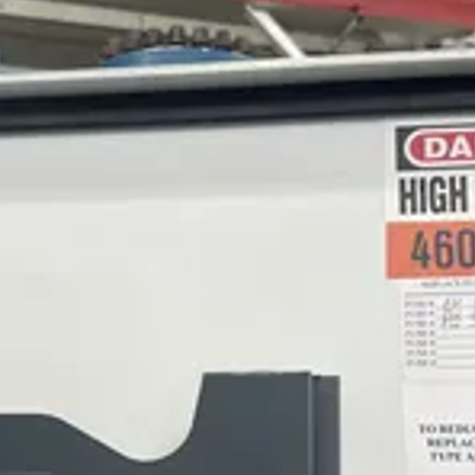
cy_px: 318
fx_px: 963
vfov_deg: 27.5
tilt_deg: +8.9
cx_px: 180
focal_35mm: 62
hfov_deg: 27.6
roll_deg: -1.0
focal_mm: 5.7
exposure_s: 1/120
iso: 50
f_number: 1.5
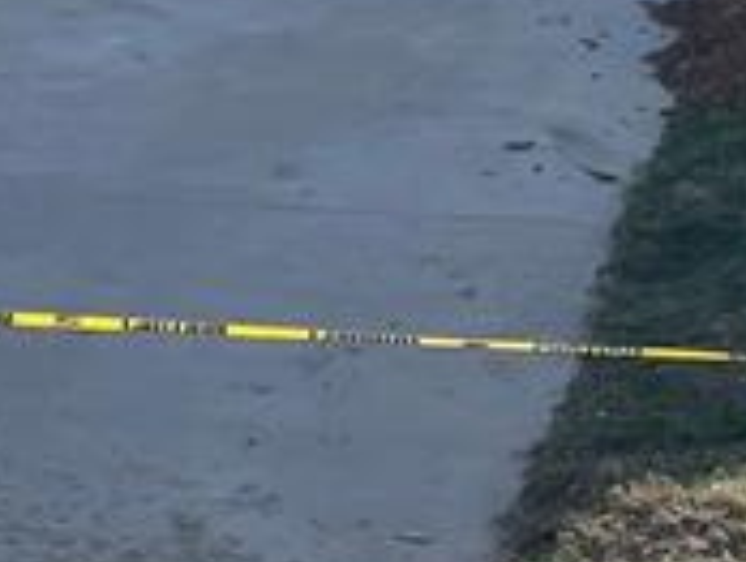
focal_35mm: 153
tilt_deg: +0.5
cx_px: 317
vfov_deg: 9.4
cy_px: -339
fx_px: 3302
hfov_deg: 12.9
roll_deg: +0.4
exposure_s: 1/6135
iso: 50
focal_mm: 4.2
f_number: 1.6
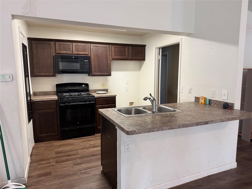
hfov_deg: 71.6
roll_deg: +0.8
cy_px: 94
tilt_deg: -7.5
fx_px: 175
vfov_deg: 56.8
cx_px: 126
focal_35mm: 24
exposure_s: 1/60
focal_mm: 6.76
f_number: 1.78
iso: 320
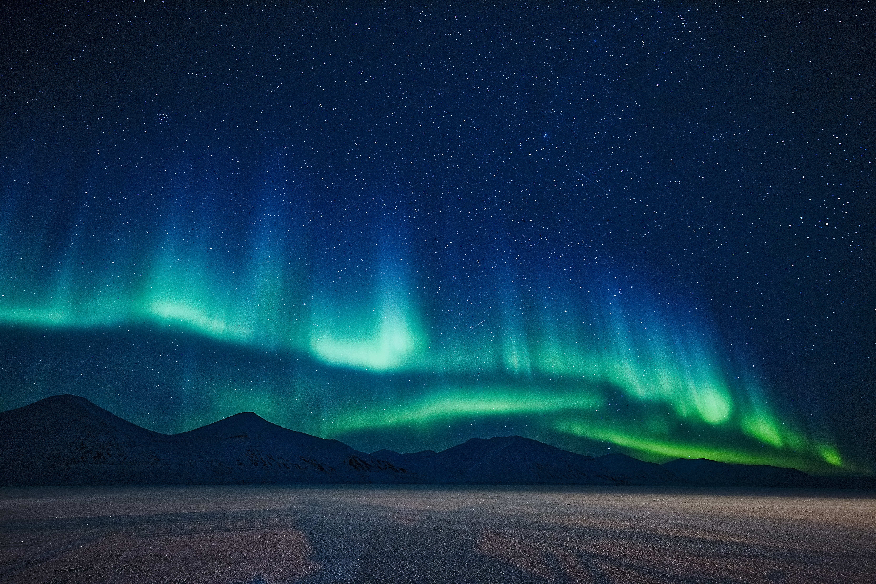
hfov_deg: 76.1
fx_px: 560
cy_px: 292
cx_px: 438
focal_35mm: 23
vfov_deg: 55.1
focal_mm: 23
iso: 500
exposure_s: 13
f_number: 2.8
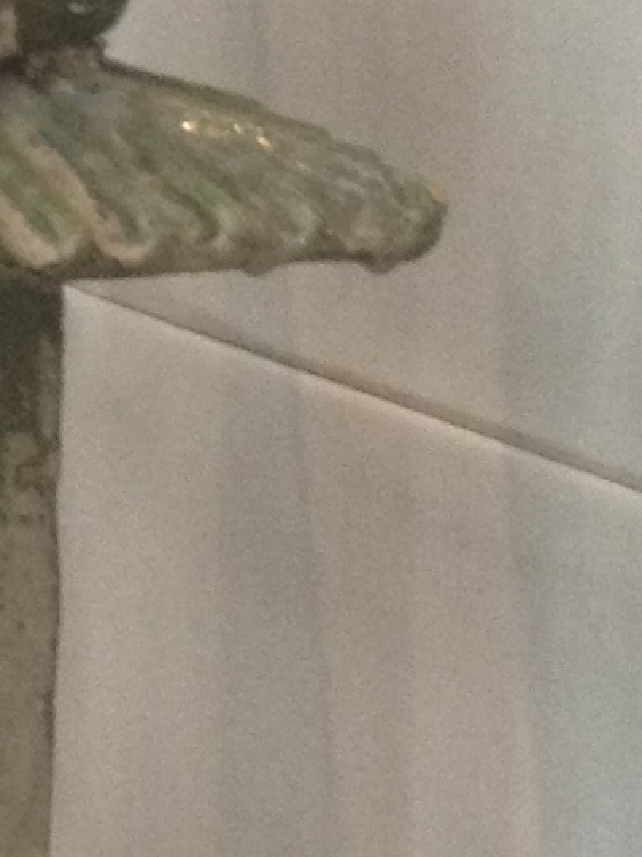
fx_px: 5245
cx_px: -302
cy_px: -75
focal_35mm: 212
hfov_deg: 6.9
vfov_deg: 9.3
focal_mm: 4.28
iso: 160
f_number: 2.4
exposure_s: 1/20
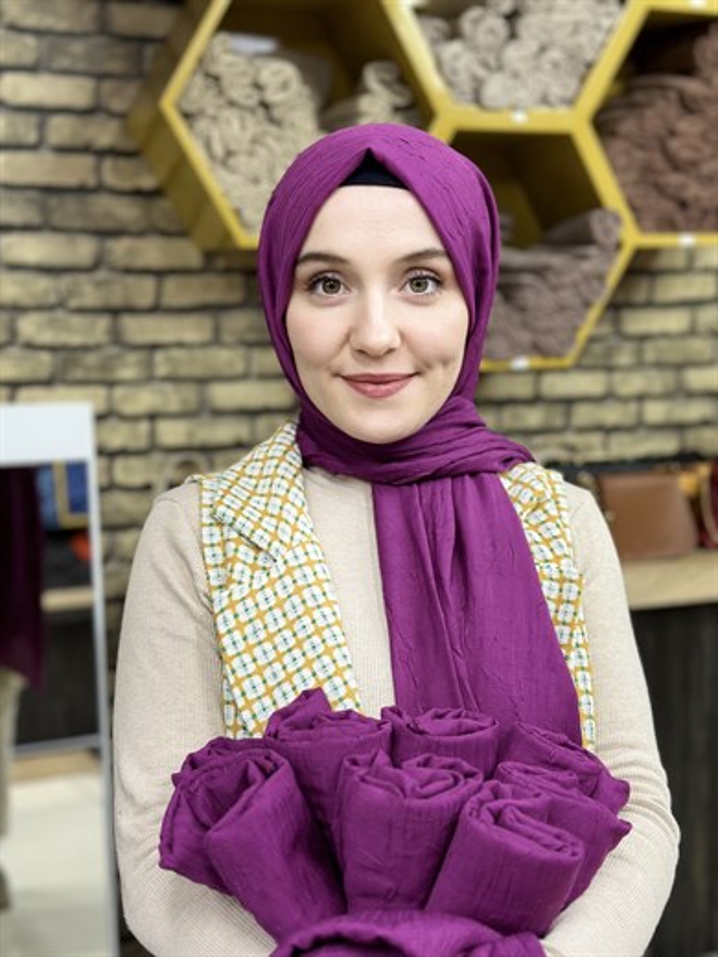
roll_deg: -0.9
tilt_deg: -9.5
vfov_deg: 39.7
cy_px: 478
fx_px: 1327
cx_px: 359
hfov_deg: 30.3
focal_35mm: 48
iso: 125
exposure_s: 1/50
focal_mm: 6.86
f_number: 1.78
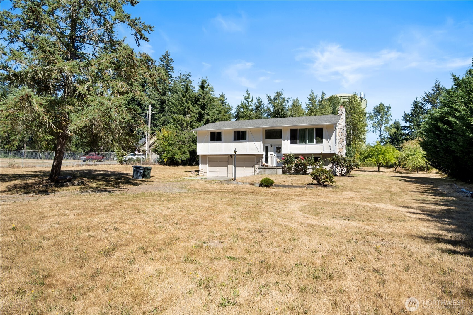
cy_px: 158
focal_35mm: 23
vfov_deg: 55.1
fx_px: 302
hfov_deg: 76.1
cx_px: 236
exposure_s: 1/80
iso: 160
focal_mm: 15
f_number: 8
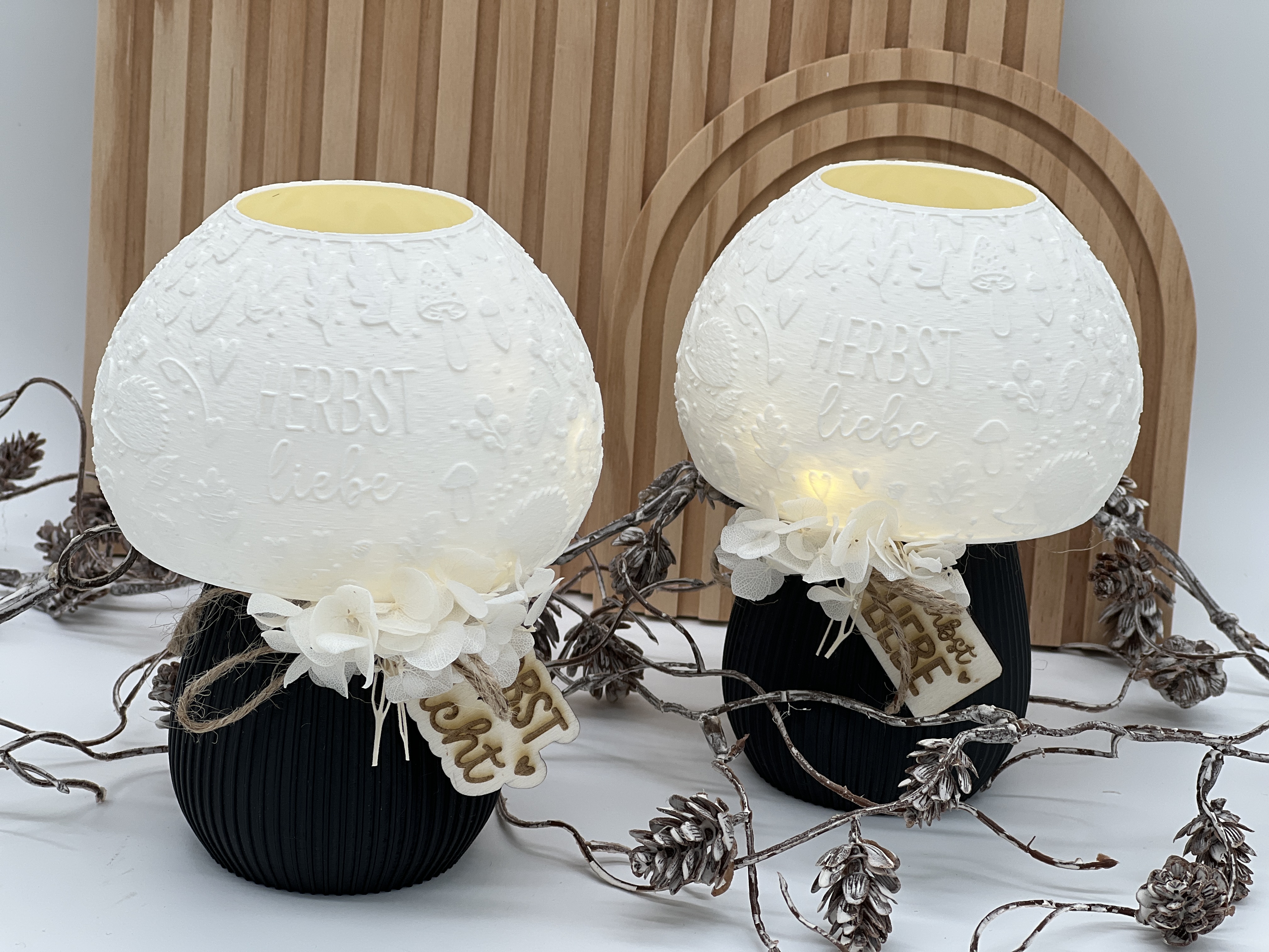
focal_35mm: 77
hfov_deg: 25.3
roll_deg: -2.6
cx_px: 634
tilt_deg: -18.4
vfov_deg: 19.1
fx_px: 2823
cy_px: 476
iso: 25
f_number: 2.8
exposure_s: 1/162
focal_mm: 9
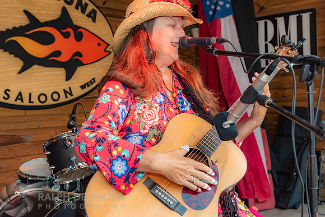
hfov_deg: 41.1
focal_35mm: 48
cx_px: 162
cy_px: 108
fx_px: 433
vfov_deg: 28.1
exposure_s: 1/160
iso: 1000
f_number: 5.6
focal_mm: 48
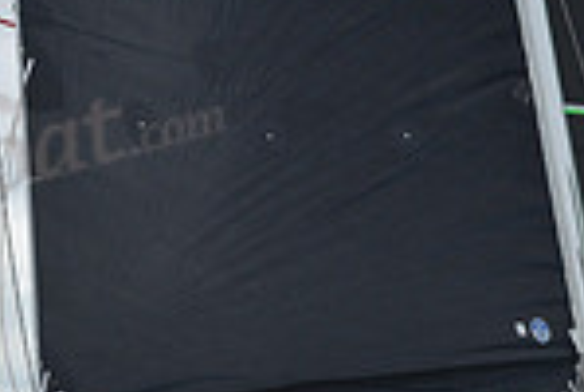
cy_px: 323
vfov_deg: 5.1
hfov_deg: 7.5
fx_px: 4421
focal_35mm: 272
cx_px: 431
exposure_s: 1/800
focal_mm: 70
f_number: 9
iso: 400
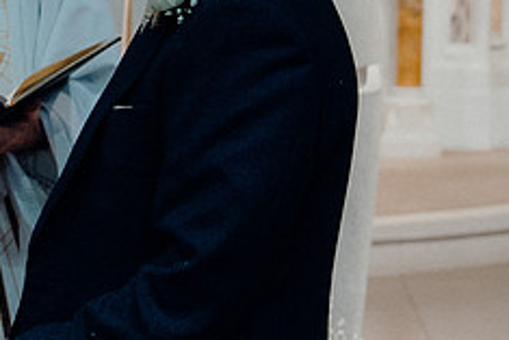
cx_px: -102
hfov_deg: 10.9
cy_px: 57
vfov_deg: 7.4
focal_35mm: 185
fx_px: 2617
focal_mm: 50
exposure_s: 1/160
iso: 2000
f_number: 3.5
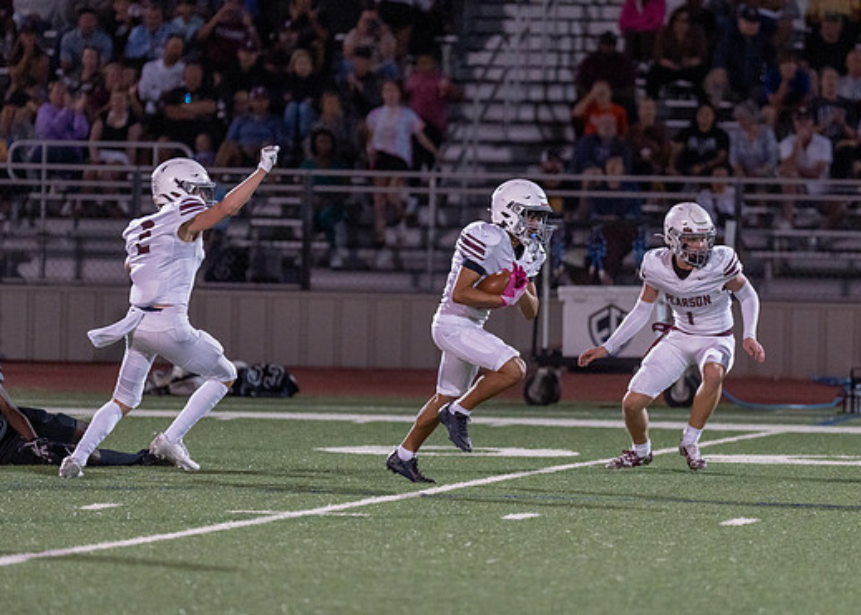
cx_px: 498
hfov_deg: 6.6
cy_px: 253
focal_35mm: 307
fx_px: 7509
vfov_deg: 4.7
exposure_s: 1/1000
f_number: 2.8
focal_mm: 200
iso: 2000
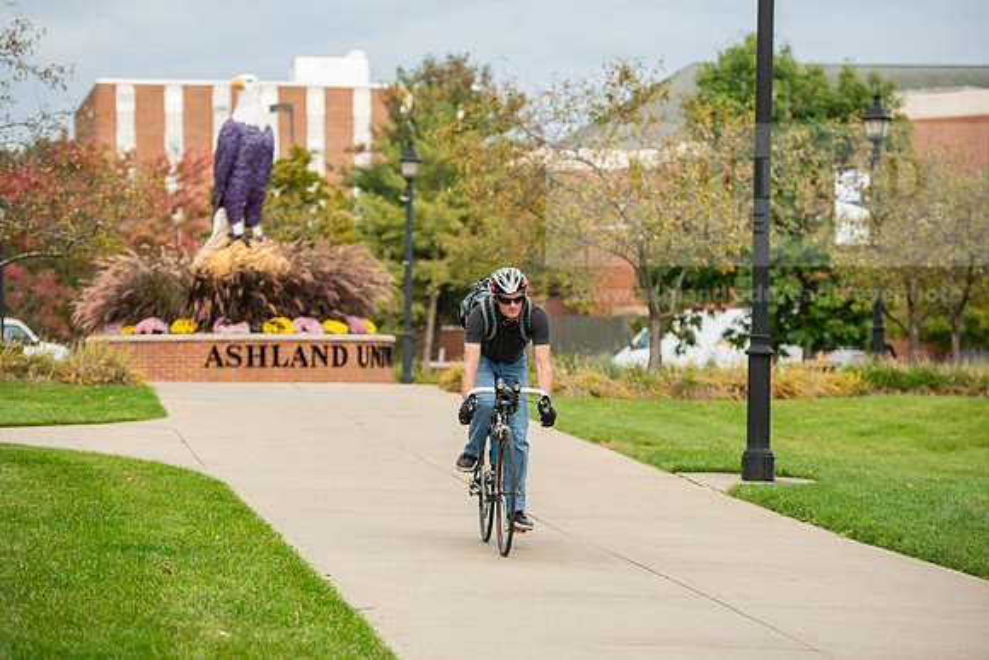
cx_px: 494
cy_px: 330
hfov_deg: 18.3
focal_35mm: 112
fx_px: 3077
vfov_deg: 12.2
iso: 320
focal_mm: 112
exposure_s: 1/400
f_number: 3.5
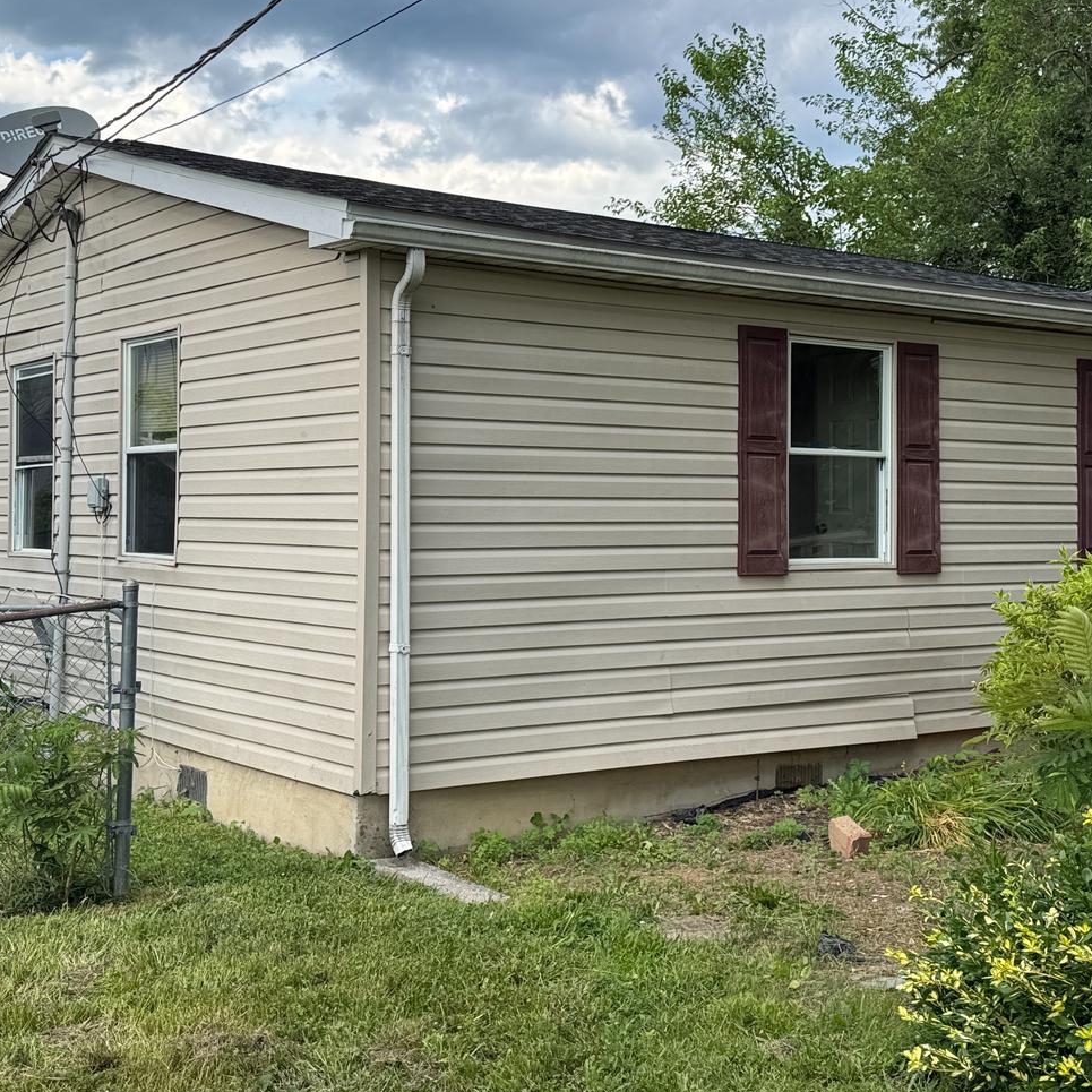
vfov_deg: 37.5
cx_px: 611
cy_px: 482
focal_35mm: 45
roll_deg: -2.6
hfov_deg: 37.5
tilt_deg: +0.7
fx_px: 1606
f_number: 1.78
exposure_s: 1/1637
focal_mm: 6.76
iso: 80
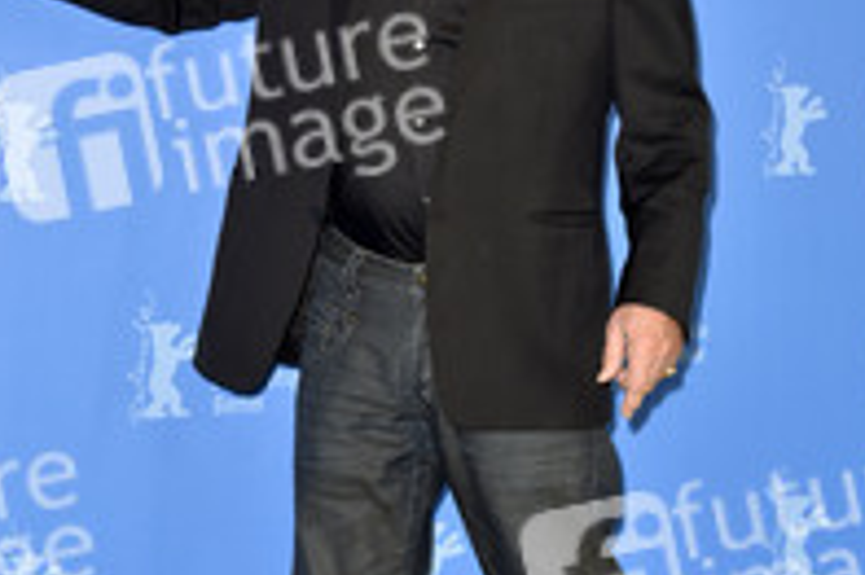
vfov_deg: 9.6
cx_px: 347
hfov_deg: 14.5
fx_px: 3409
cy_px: 338
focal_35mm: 142
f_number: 5.6
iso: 640
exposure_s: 1/160
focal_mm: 70
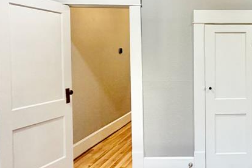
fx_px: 252
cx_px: 231
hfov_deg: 47.3
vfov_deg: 36.6
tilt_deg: -1.4
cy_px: 61
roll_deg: +0.9
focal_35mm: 36
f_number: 2.2
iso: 320
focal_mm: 2.22
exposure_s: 1/87
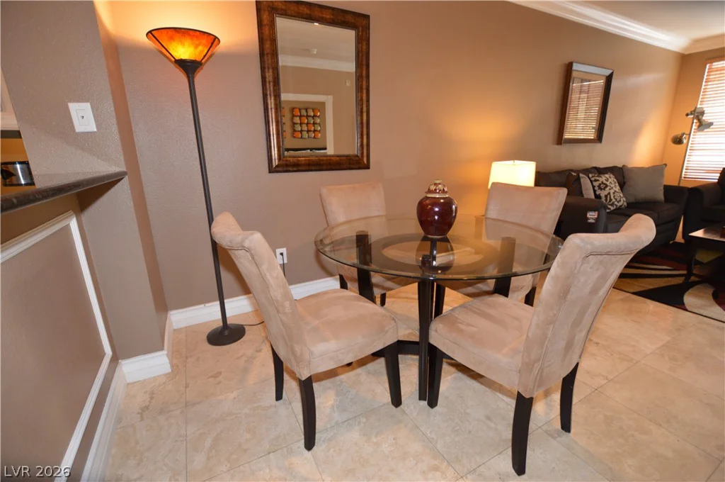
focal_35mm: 15
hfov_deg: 100.5
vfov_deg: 77.2
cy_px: 241
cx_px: 362
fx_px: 302
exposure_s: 1/60
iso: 900
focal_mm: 10
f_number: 3.5
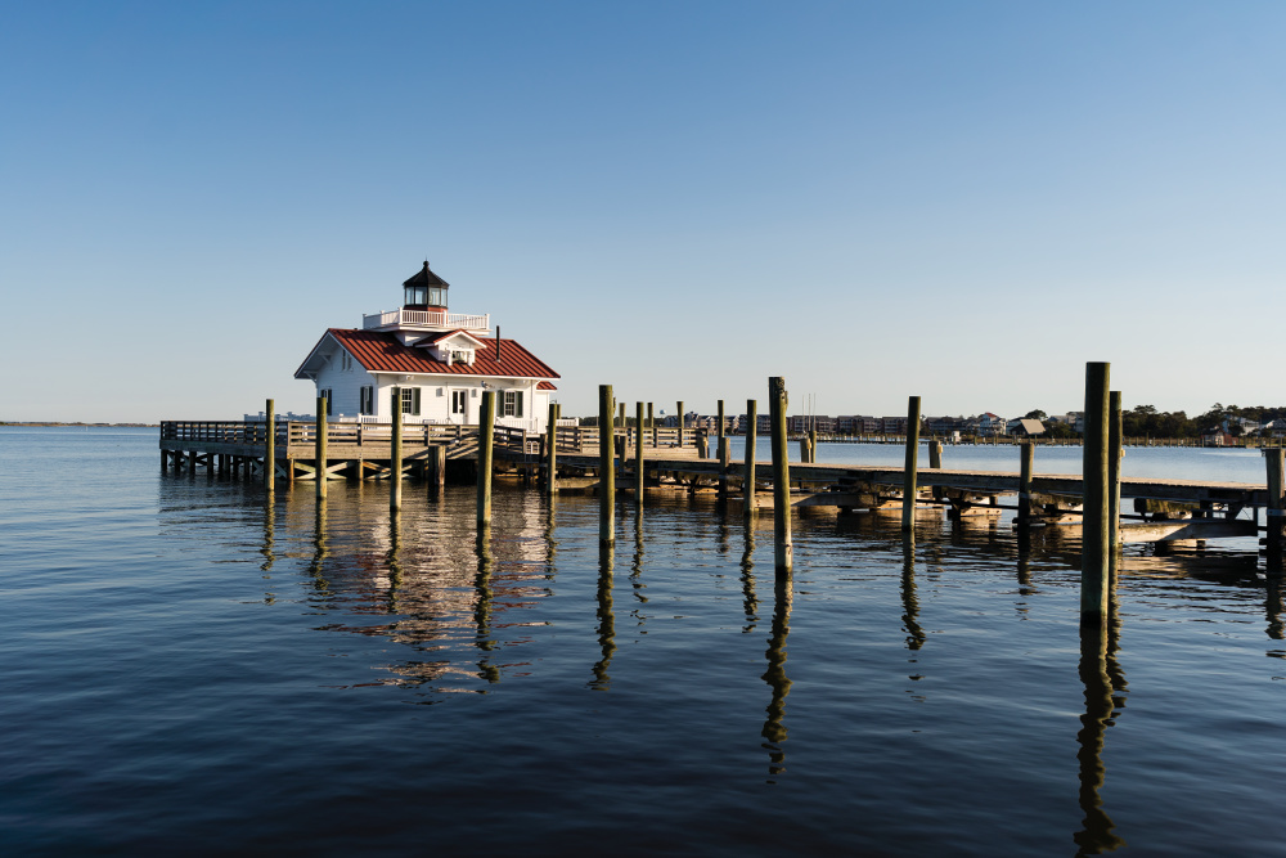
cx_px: 643
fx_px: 1250
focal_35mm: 35
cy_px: 429
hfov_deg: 54.4
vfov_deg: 37.9
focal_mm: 35
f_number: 2.8
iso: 100
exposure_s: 1/2000
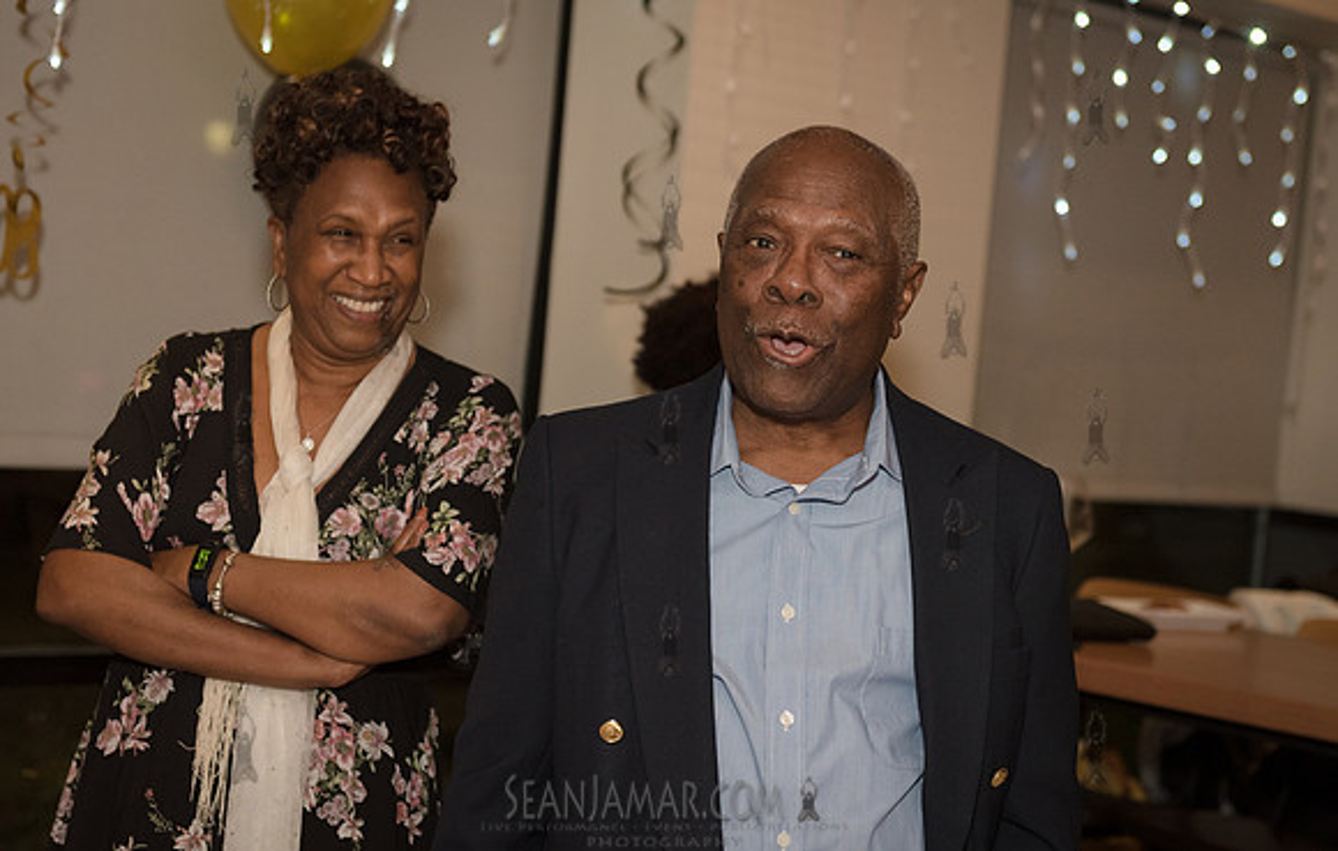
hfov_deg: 29.8
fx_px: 2510
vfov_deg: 19.2
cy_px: 458
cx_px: 779
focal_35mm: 68
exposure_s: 1/400
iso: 1250
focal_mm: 58
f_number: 3.5
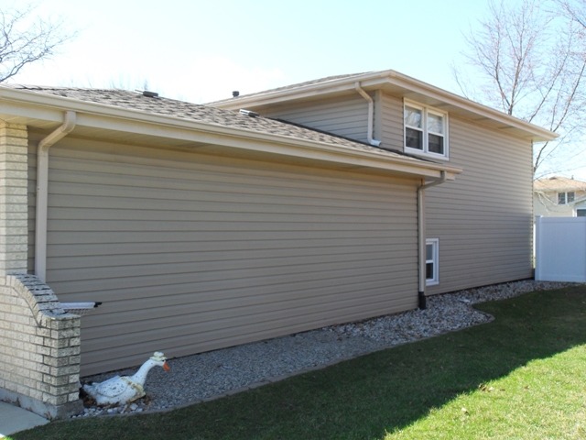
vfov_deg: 40.7
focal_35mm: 35
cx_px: 293
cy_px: 220
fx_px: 593
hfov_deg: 52.6
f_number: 3.5
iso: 80
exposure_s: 1/350
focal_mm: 6.3
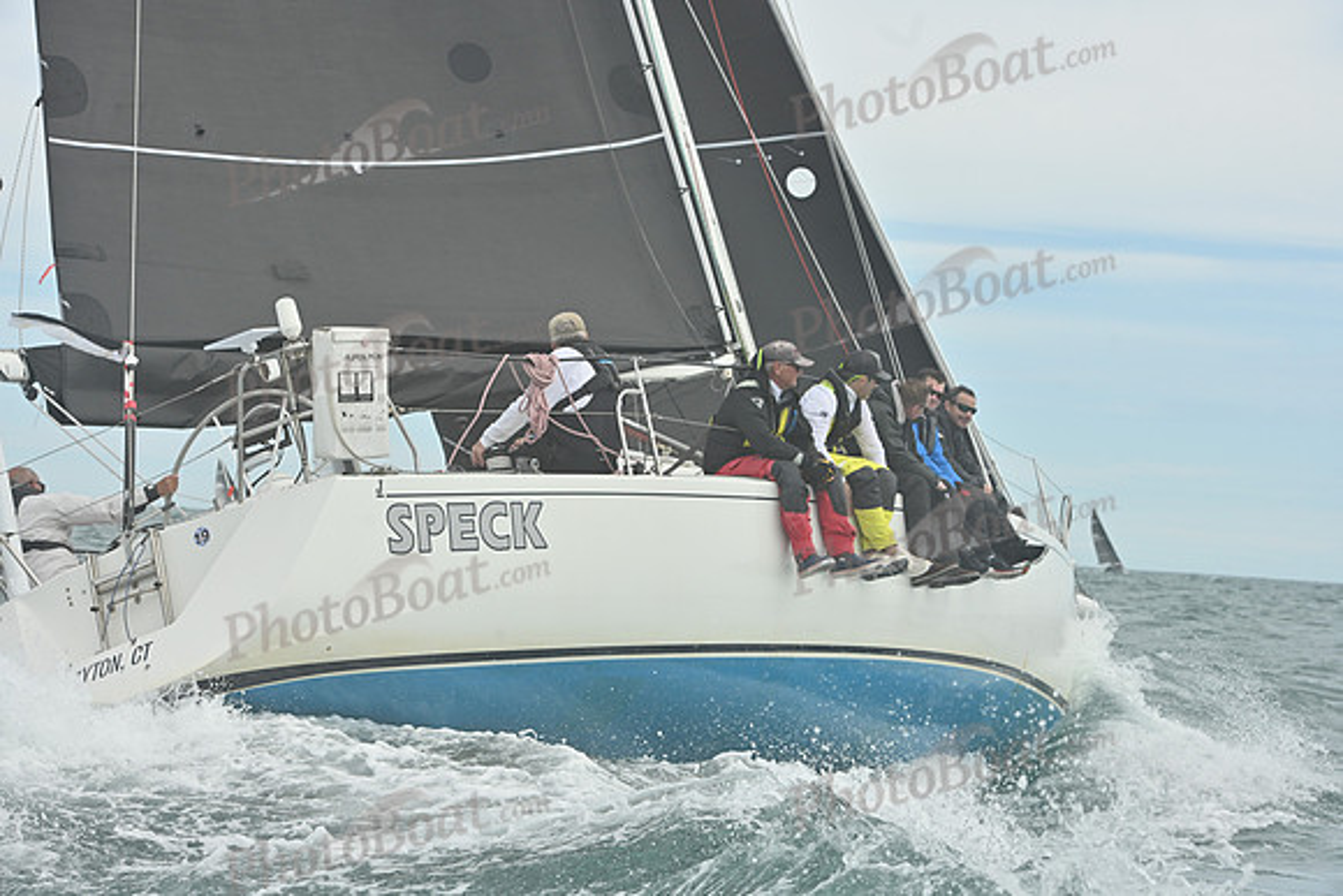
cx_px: 672
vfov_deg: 16.7
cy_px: 448
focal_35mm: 82
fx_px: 3060
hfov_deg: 24.8
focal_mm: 82
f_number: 9
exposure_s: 1/1250
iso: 320
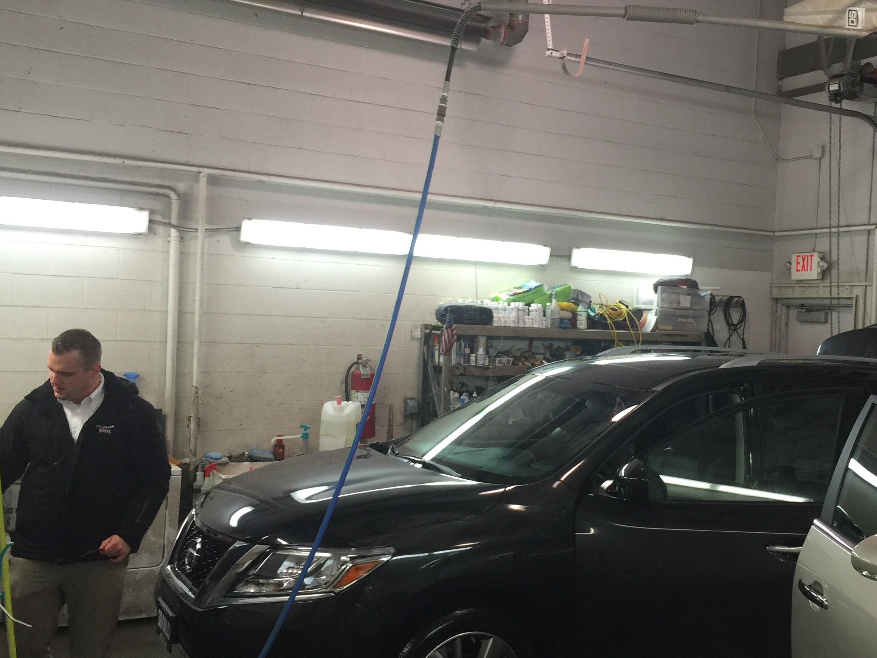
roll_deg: -3.1
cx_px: 541
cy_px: 338
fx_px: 1014
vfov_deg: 36.0
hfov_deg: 46.4
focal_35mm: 40
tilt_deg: -0.4
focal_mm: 4.15
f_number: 2.2
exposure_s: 1/30
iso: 32
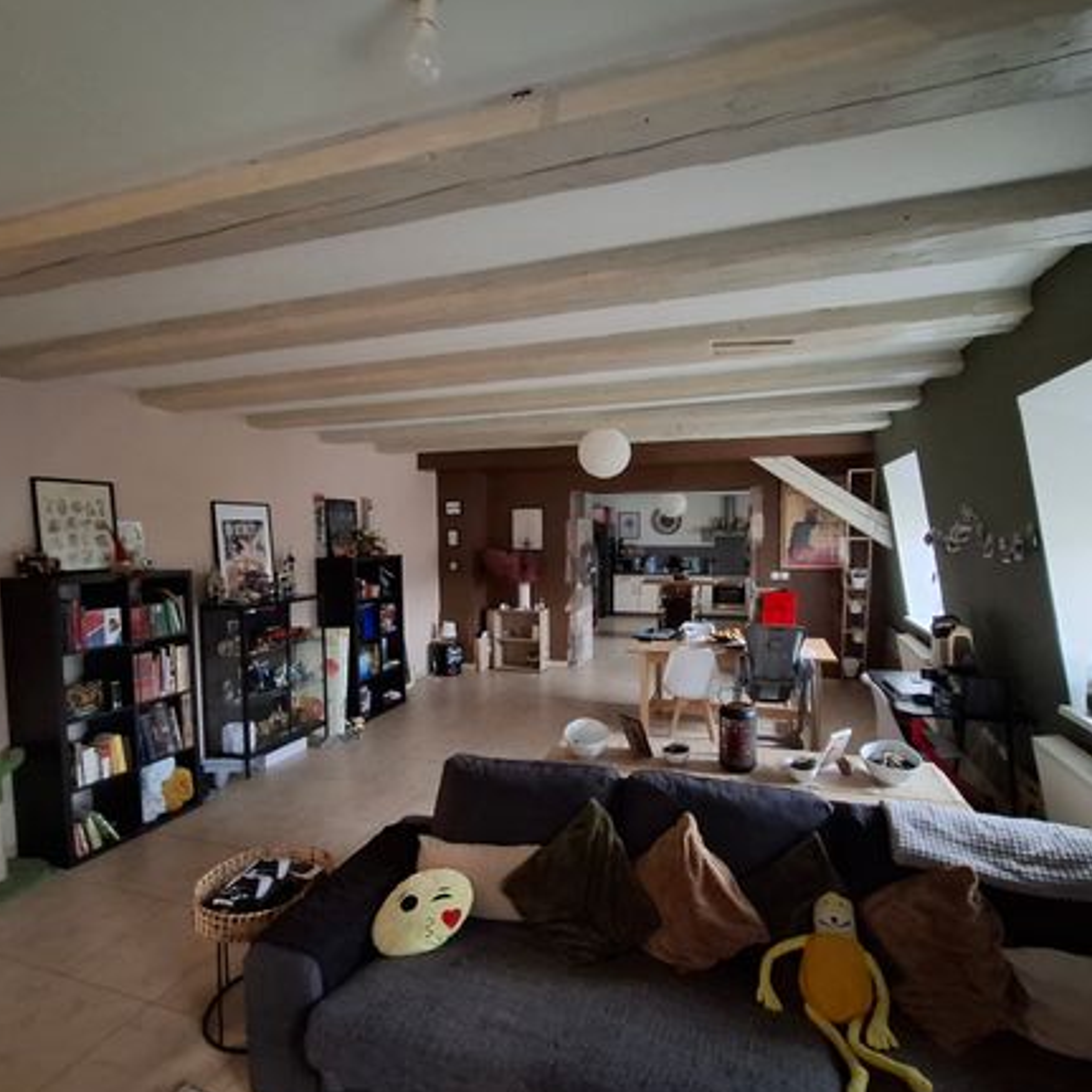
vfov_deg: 87.4
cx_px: 557
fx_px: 571
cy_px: 560
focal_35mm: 16
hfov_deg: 87.4
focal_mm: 1.74
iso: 500
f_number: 2.2
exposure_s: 1/20
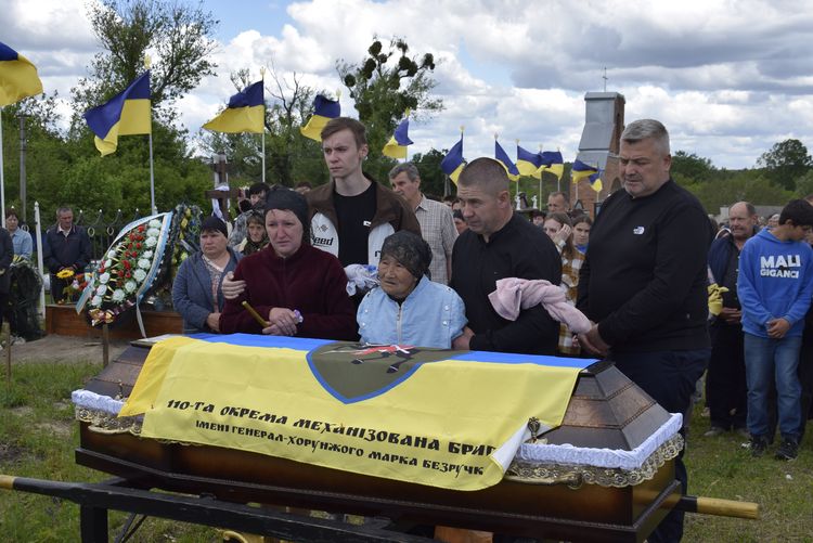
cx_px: 406
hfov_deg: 43.6
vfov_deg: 29.9
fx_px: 1017
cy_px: 272
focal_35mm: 45
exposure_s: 1/320
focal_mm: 30
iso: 200
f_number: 9
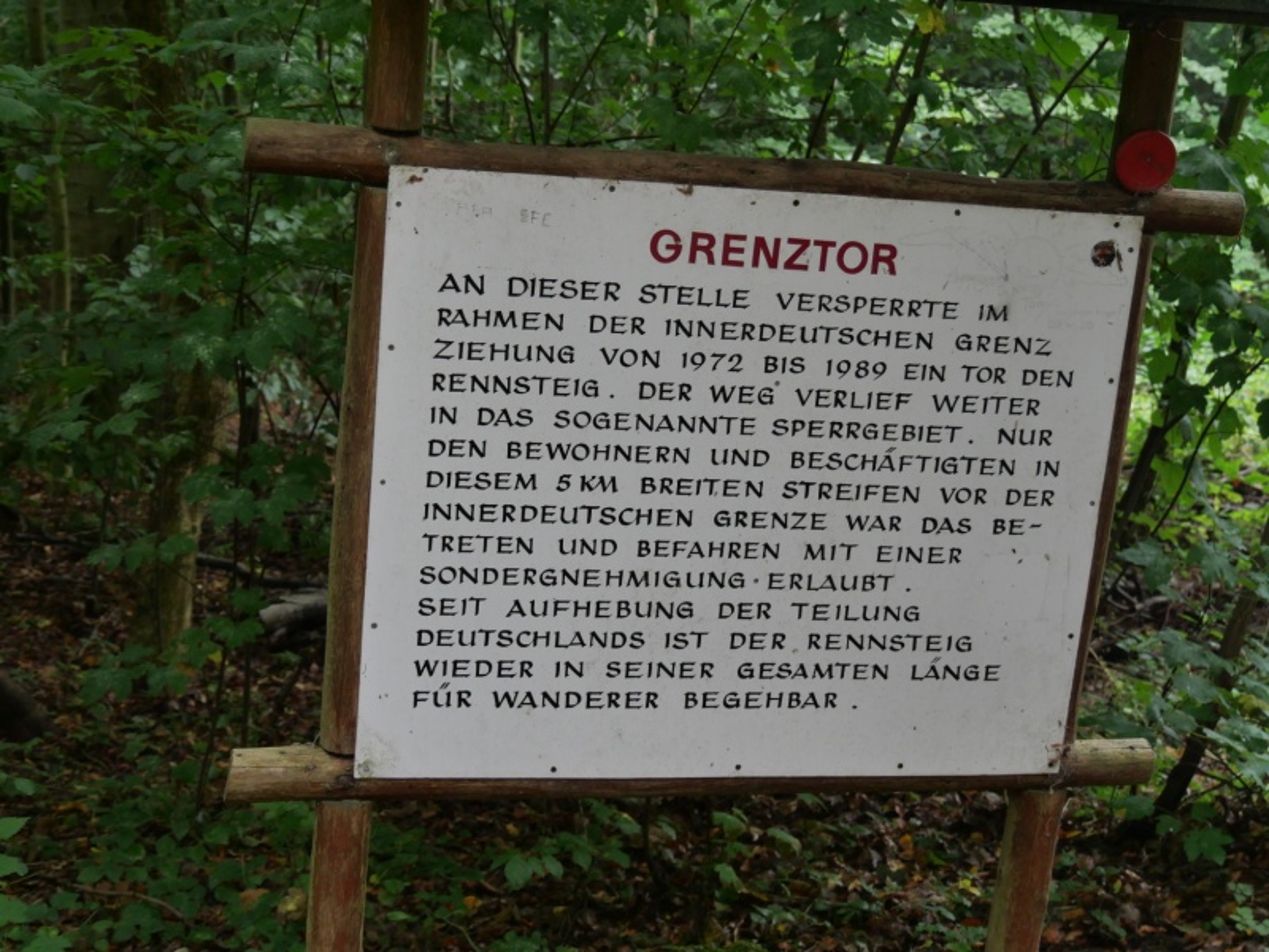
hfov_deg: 32.2
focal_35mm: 60
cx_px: 634
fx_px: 2200
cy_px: 476
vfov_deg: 24.4
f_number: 4.4
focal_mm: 30
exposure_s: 1/60
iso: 500
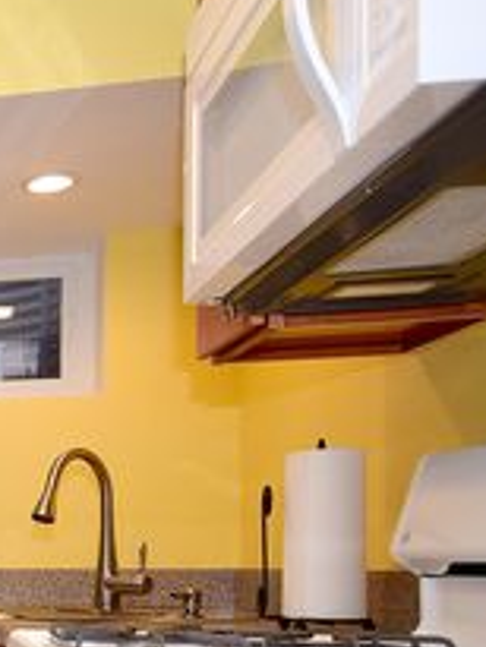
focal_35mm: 54
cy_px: 573
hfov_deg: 20.1
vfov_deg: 33.8
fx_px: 1010
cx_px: -372
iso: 640
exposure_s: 1/60
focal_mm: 12
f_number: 6.3
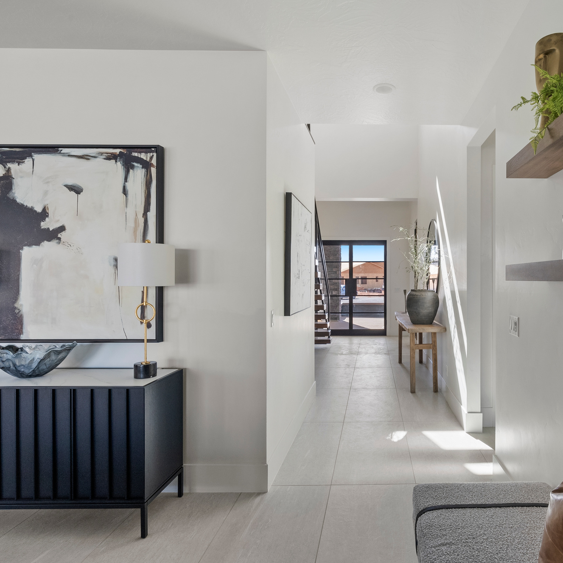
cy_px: 287
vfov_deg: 72.1
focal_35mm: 21
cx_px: 376
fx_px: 386
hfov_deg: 70.0
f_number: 11
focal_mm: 16
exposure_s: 1/13
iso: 640
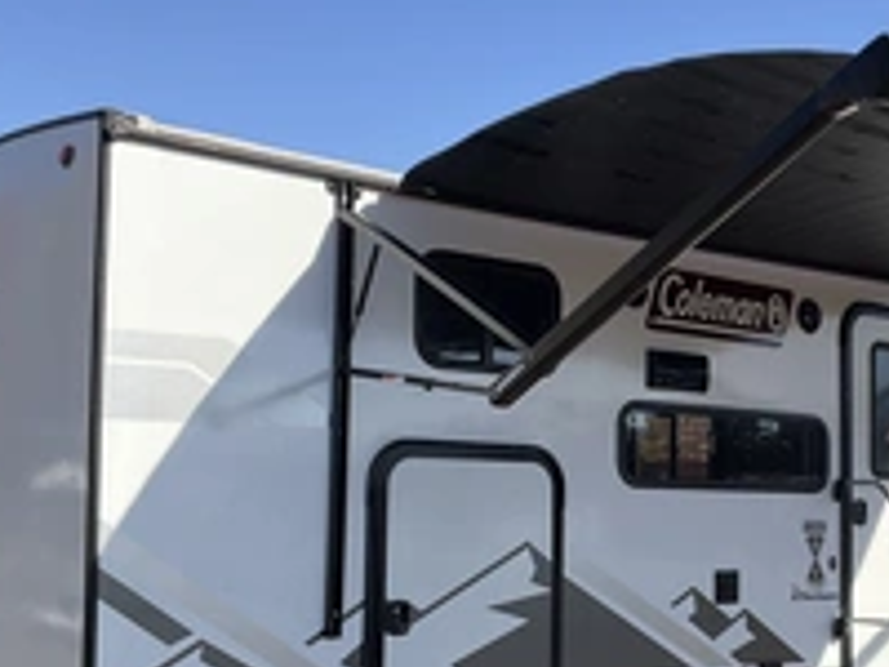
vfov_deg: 25.1
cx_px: 645
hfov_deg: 32.7
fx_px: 1490
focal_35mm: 58
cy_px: 427
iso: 25
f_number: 1.8
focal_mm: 3
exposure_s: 1/1626
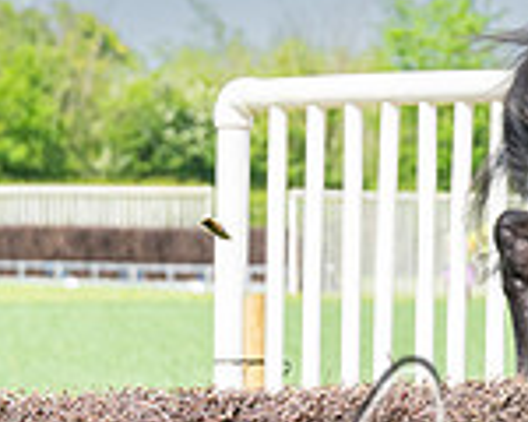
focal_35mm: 567
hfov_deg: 3.4
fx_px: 8860
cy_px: 376
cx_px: 923
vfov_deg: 2.7
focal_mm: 100
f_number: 5
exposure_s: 1/1250
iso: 400
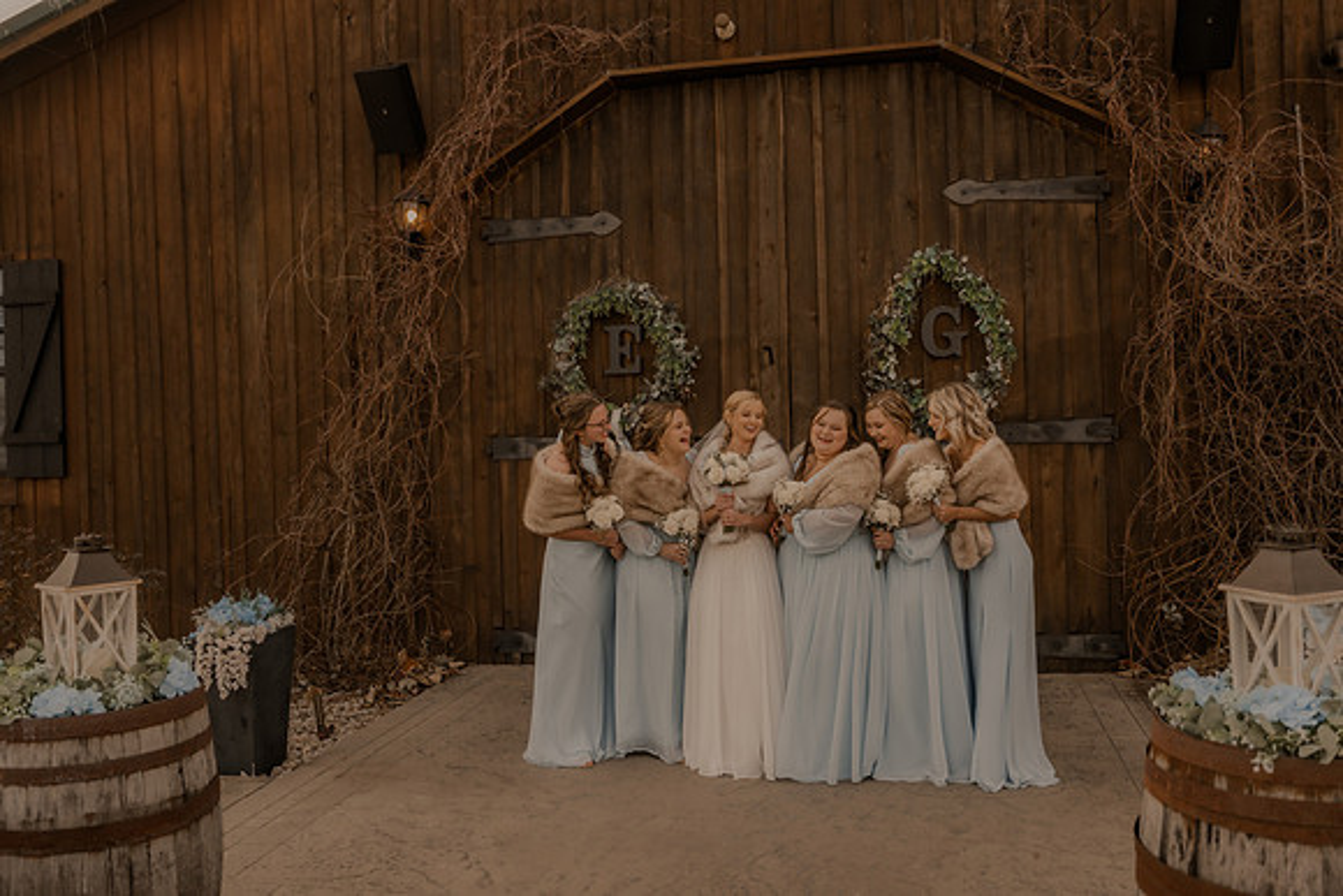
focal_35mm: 30
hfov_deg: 62.8
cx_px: 672
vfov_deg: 44.3
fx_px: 1101
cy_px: 448
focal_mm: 29.5
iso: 125
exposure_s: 1/400
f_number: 2.8
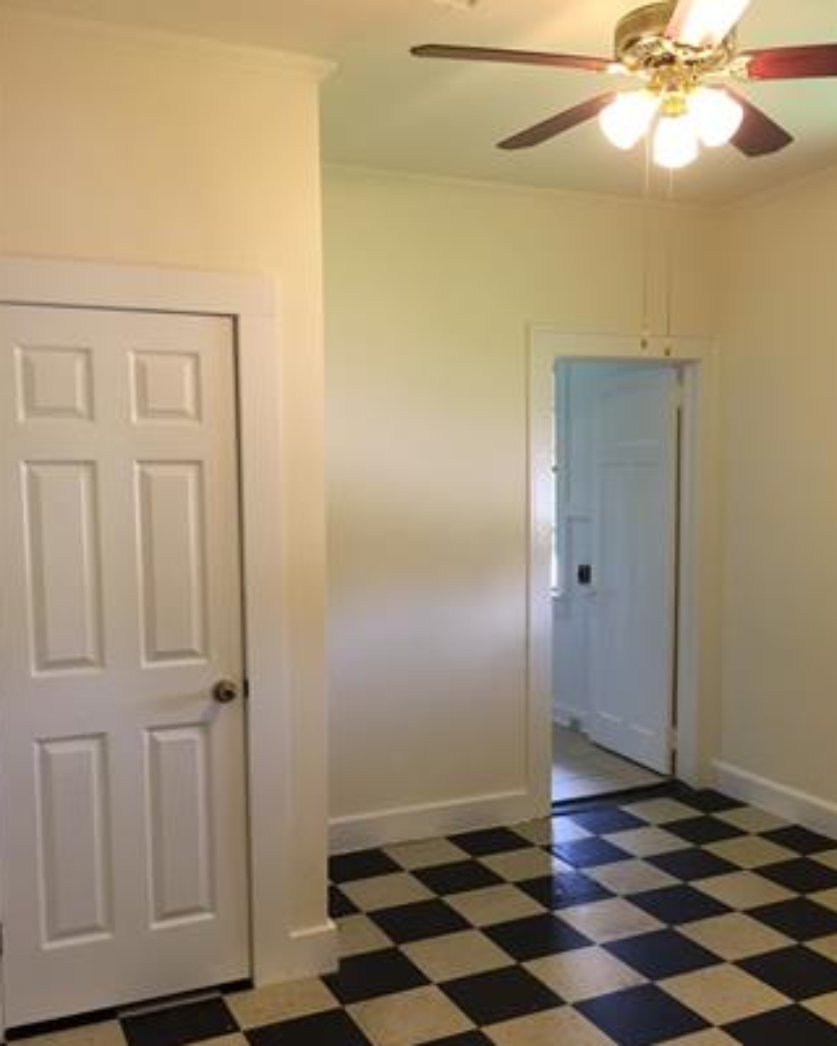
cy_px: 565
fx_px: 1053
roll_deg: -0.3
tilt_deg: -4.9
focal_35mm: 34
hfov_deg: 43.3
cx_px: 460
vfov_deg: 52.8
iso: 40
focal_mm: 4.15
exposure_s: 1/30
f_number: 2.2
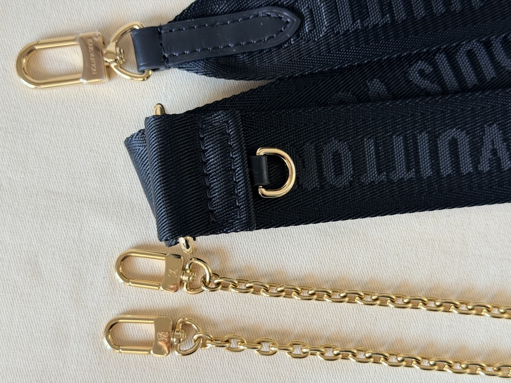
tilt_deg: -83.2
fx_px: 709
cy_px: 192
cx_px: 256
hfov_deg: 39.7
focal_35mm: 48
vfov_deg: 30.3
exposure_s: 1/72
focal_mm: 6.76
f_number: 1.78
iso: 100
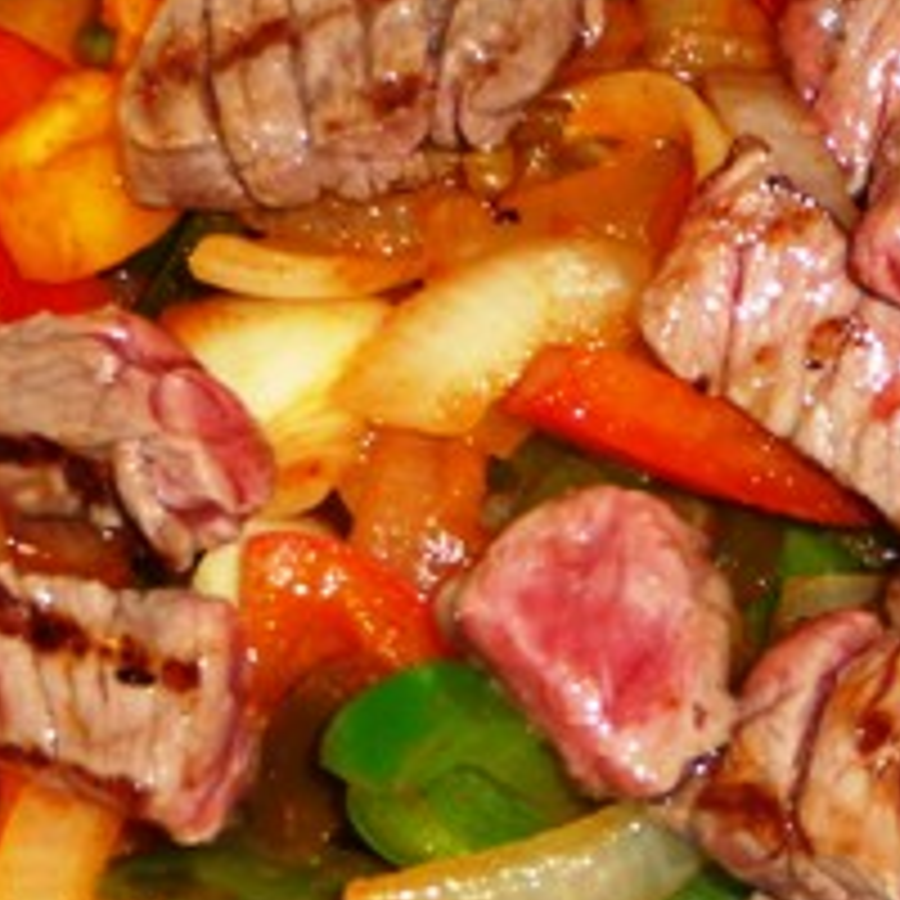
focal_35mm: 175
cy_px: 423
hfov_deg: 9.8
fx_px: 5148
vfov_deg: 10.0
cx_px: 1174
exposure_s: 1/30
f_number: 4.5
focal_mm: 10.5
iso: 100
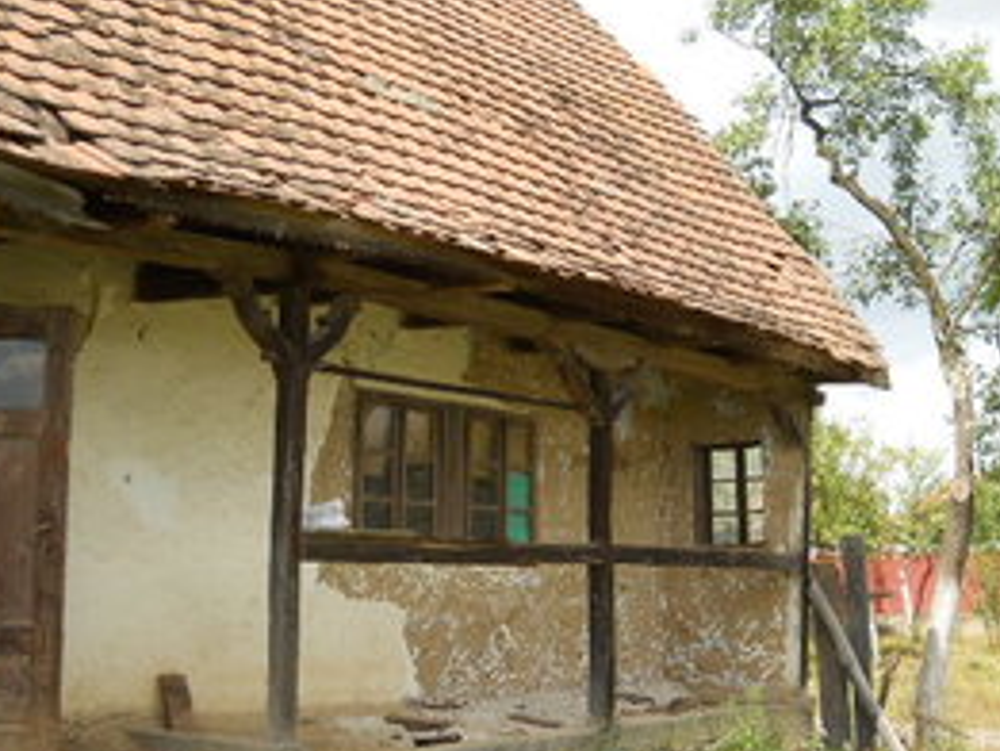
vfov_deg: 26.6
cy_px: 423
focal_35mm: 55
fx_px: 1590
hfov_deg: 34.9
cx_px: 556
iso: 80
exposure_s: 1/400
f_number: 3.1
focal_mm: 6.72
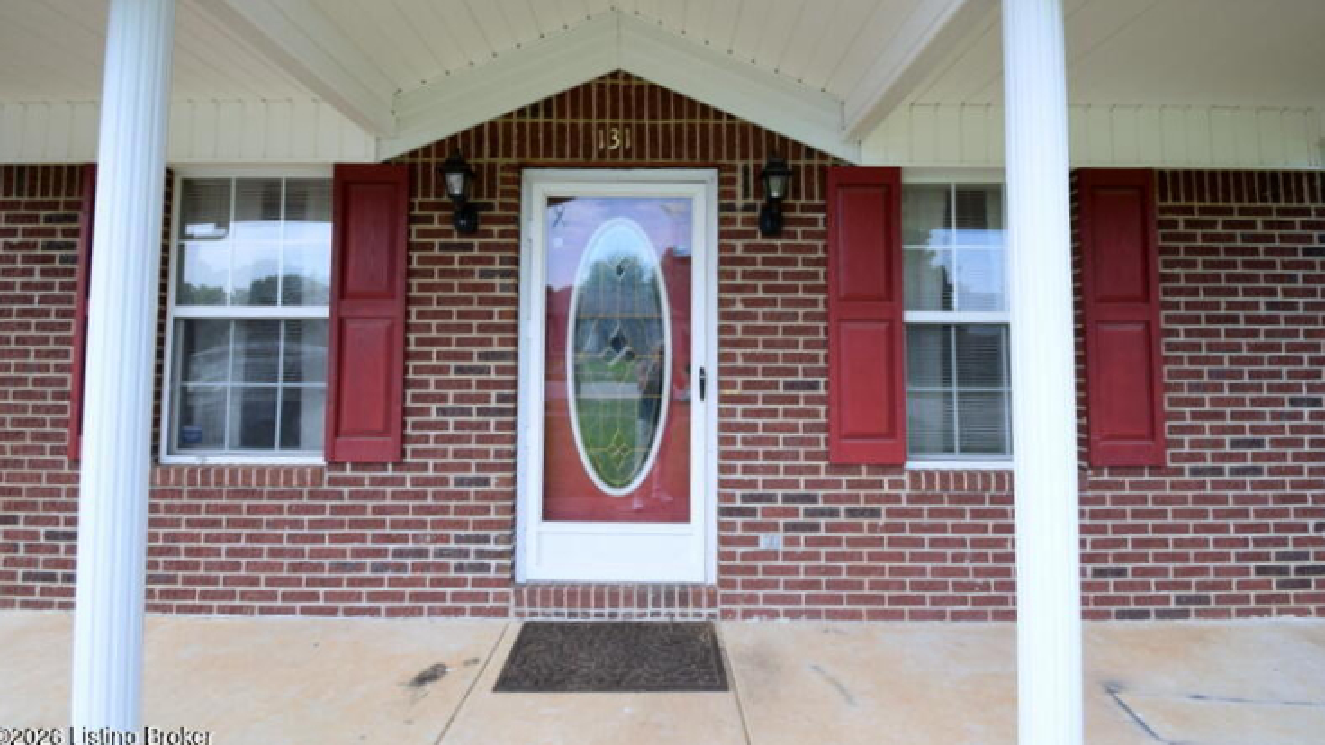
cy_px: 326
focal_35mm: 16
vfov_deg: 66.8
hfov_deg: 99.4
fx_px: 562
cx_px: 660
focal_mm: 10
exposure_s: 1/250
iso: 360
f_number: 8
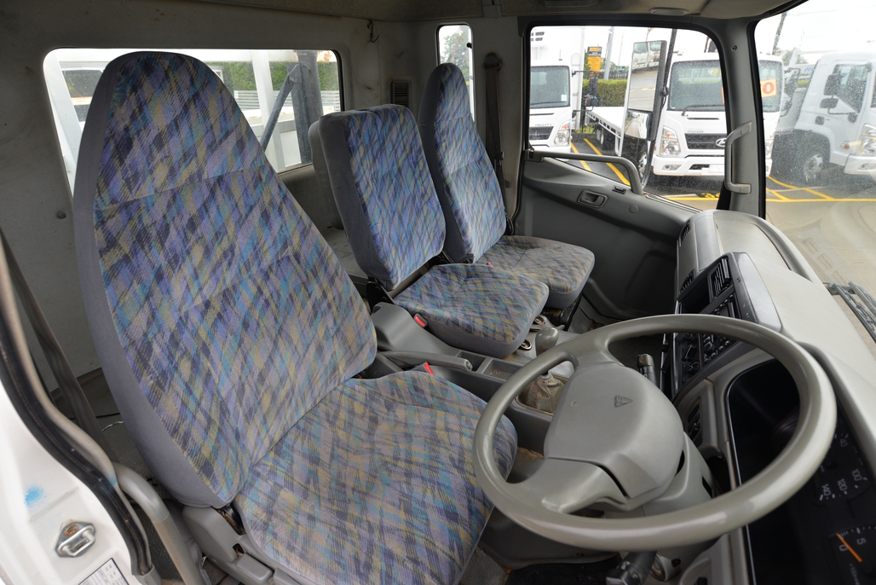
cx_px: 438
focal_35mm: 18
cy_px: 292
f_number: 5.6
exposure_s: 1/125
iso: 200
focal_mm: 18
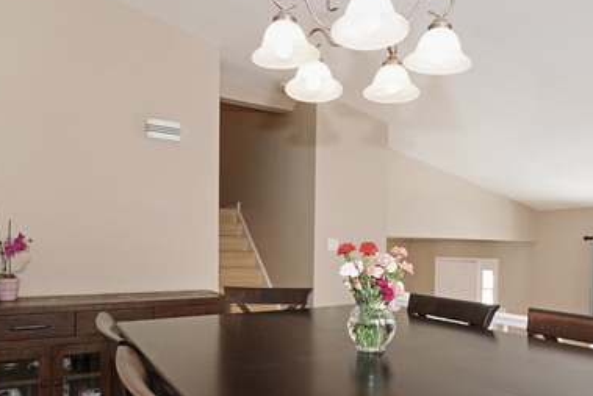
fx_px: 445
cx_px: 330
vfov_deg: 47.3
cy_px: 259
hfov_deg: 67.2
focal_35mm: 27
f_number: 8
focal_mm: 16
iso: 200
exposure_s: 1/13
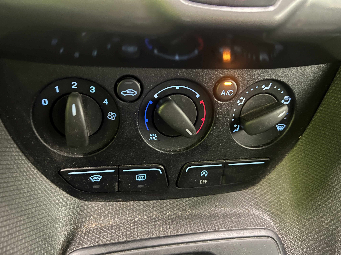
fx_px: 256
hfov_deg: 67.3
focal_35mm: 26
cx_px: 170
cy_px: 128
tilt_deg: -45.6
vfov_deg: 53.1
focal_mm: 5.7
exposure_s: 1/10
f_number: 1.5
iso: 640
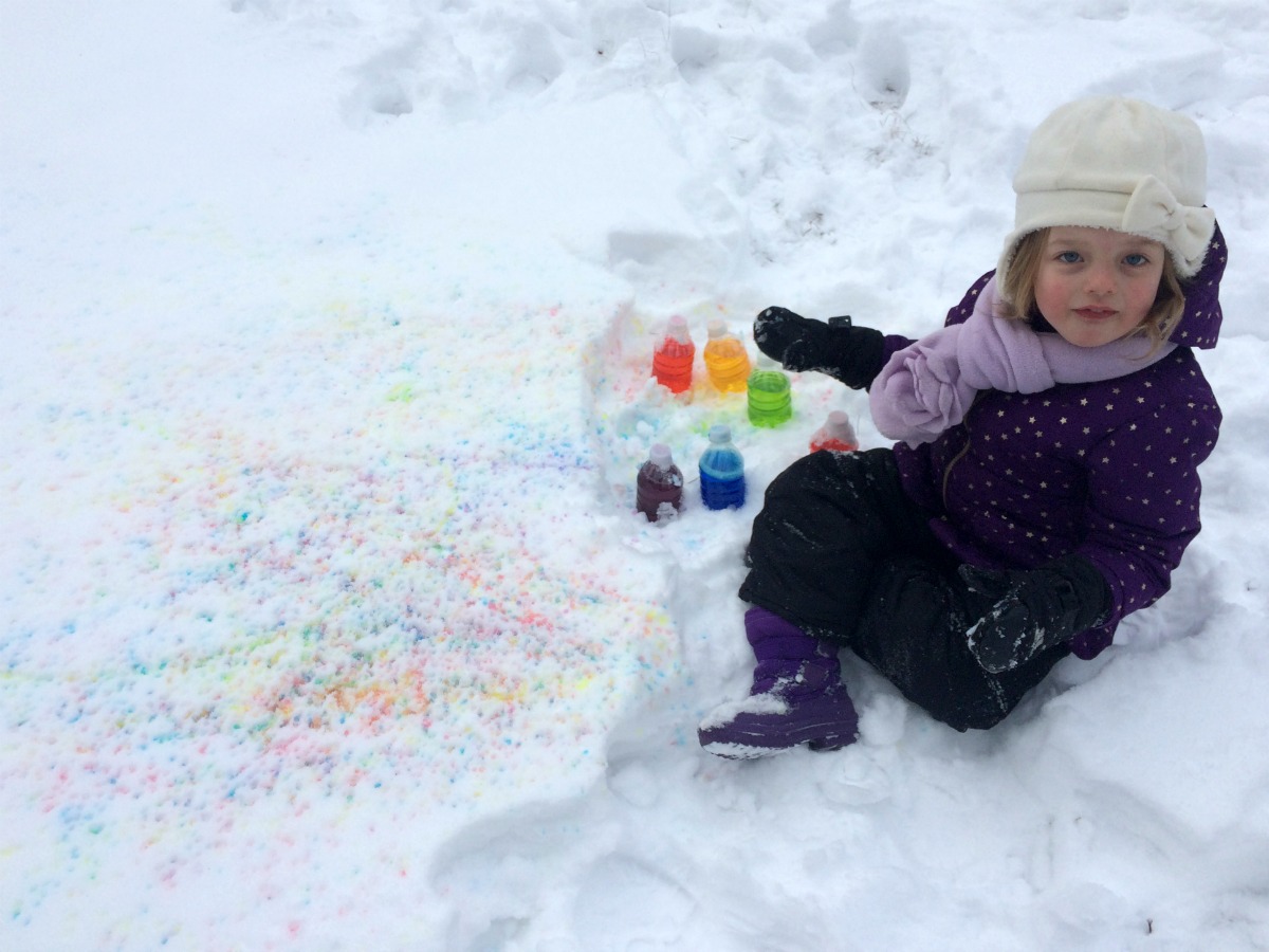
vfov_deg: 48.2
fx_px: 1063
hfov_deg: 61.7
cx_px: 634
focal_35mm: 29
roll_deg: -3.1
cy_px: 476
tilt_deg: -38.8
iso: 32
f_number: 2.2
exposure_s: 1/446
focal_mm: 4.15
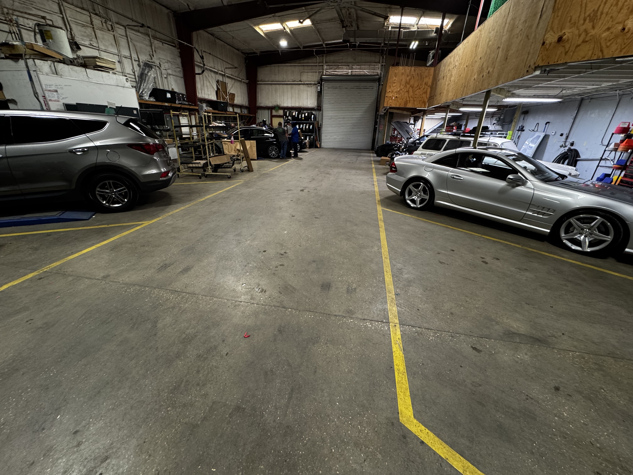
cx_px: 316
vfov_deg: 85.7
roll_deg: -1.1
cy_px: 238
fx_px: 256
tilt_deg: -23.0
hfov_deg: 102.1
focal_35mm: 14
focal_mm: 2.22
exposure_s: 1/60
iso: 200
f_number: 2.2
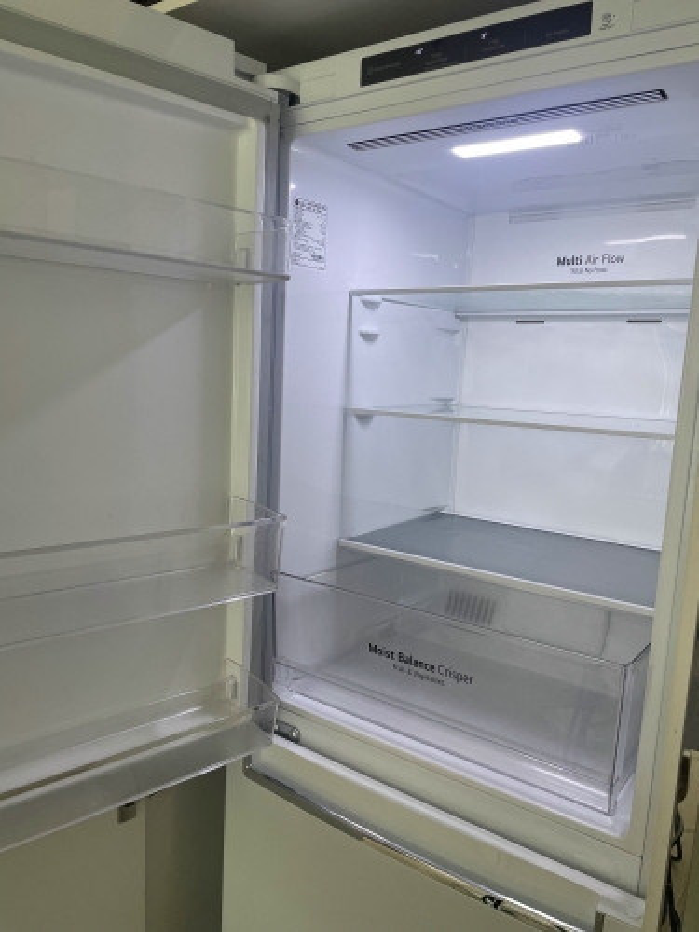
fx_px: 700
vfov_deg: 67.3
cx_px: 350
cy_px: 466
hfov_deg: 53.1
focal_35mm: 26
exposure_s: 1/106
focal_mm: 4.2
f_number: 1.6
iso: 125
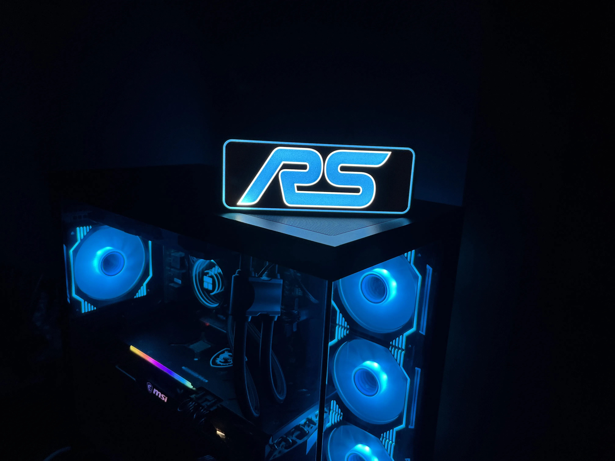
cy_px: 230
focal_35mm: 26
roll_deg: -3.1
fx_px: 462
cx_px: 308
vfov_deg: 53.1
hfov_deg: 67.3
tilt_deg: -12.8
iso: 125
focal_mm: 5.1
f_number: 1.6
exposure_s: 1/100
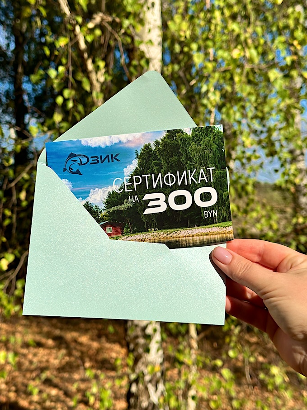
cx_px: 140
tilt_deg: +2.7
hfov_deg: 27.5
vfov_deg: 36.2
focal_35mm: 53
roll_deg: +1.3
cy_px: 186
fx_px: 627
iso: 64
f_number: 1.78
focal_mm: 6.86
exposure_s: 1/8929
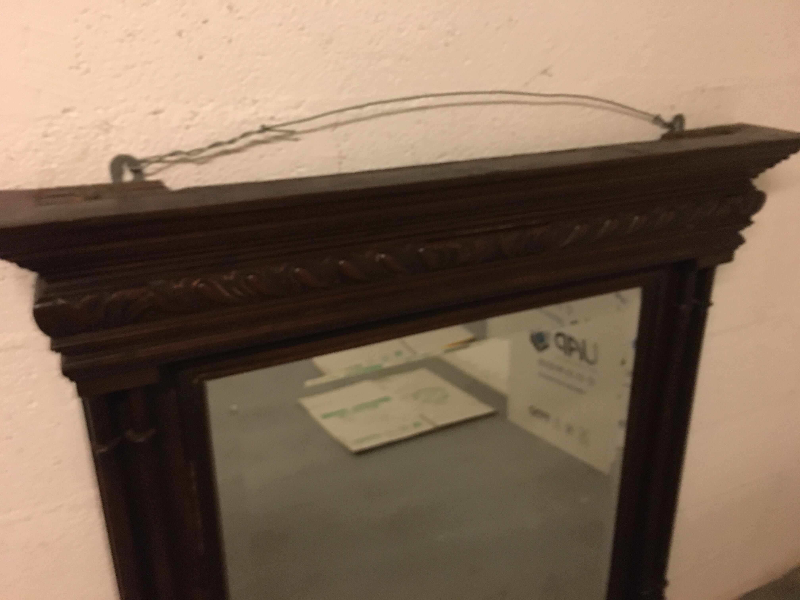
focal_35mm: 29
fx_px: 670
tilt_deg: -26.1
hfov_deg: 61.7
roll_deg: -2.8
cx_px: 400
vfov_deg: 48.2
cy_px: 300
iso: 500
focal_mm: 4.15
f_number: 2.2
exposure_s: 1/17
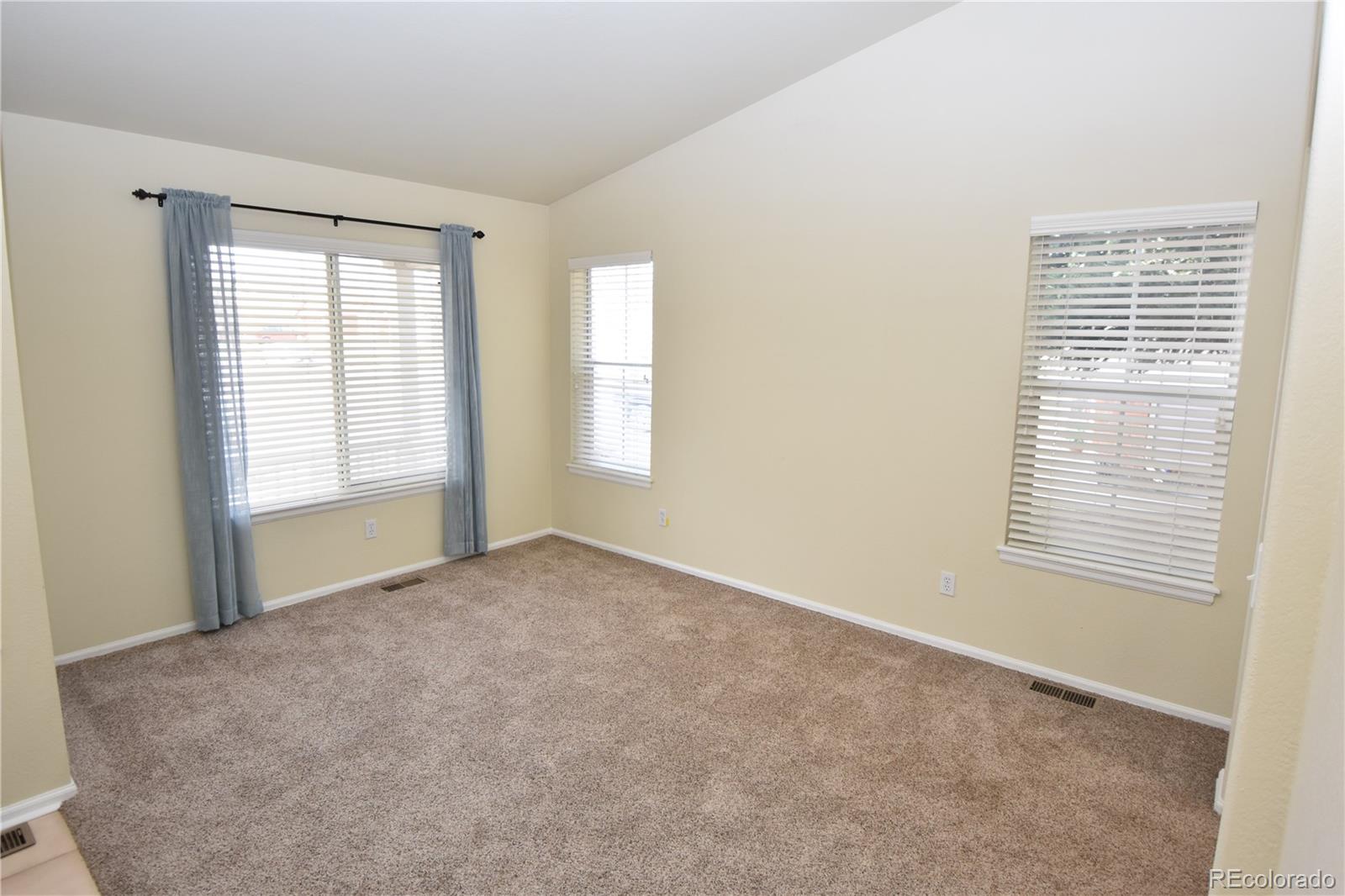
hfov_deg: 90.0
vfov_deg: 67.4
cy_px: 448
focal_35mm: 18
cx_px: 672
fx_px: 672
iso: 640
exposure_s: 1/250
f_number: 3.8
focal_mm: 12
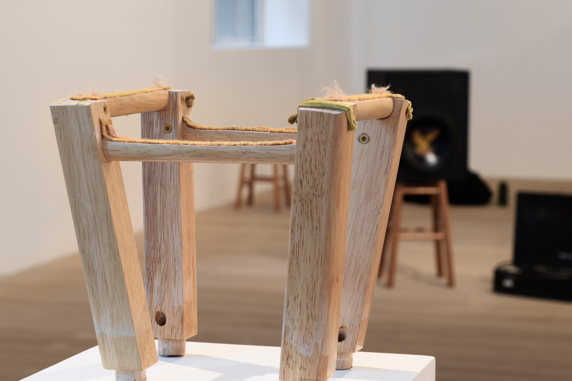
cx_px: 277
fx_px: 1684
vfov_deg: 12.9
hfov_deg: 19.3
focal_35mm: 106
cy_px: 168
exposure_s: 2
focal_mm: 50
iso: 31
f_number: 7.1
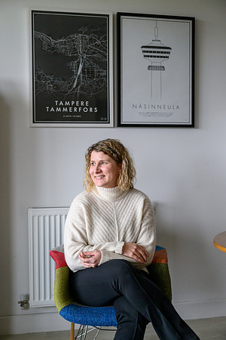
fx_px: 414
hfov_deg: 30.5
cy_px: 170
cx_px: 113
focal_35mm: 44
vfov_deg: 44.5
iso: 4000
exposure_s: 1/250
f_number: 2.2
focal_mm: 44
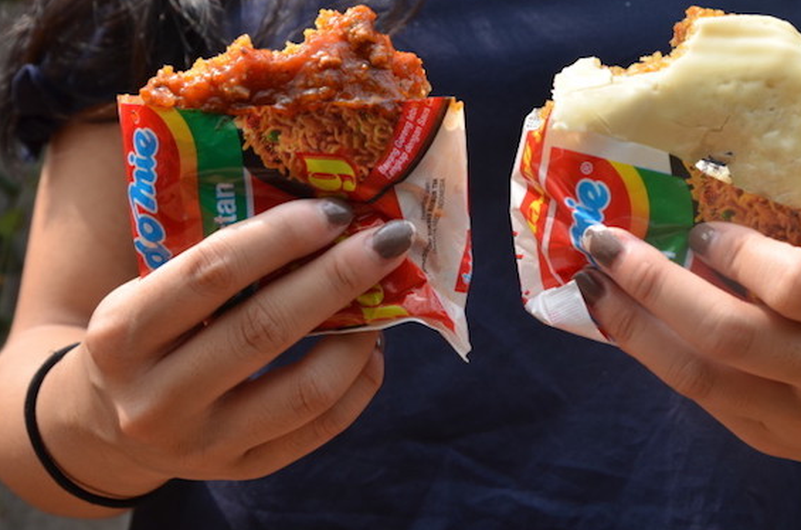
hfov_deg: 23.9
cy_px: 207
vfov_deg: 16.0
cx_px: 498
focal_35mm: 85
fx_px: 1887
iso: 200
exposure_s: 1/200
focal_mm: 40
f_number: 7.1
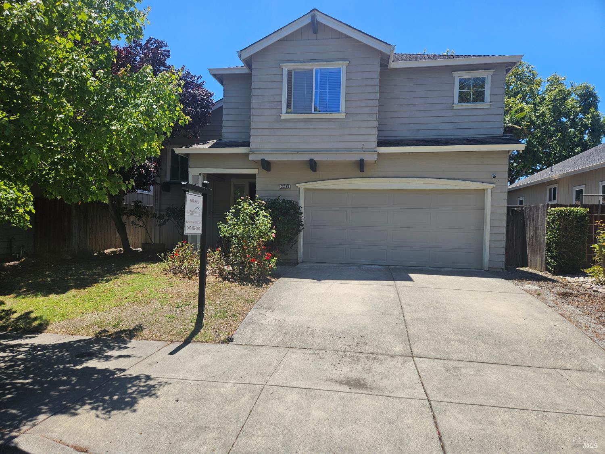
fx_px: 402
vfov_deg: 58.9
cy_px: 227
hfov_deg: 73.9
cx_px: 302
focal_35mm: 23
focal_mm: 5.4
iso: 25
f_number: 1.8
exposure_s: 1/1283
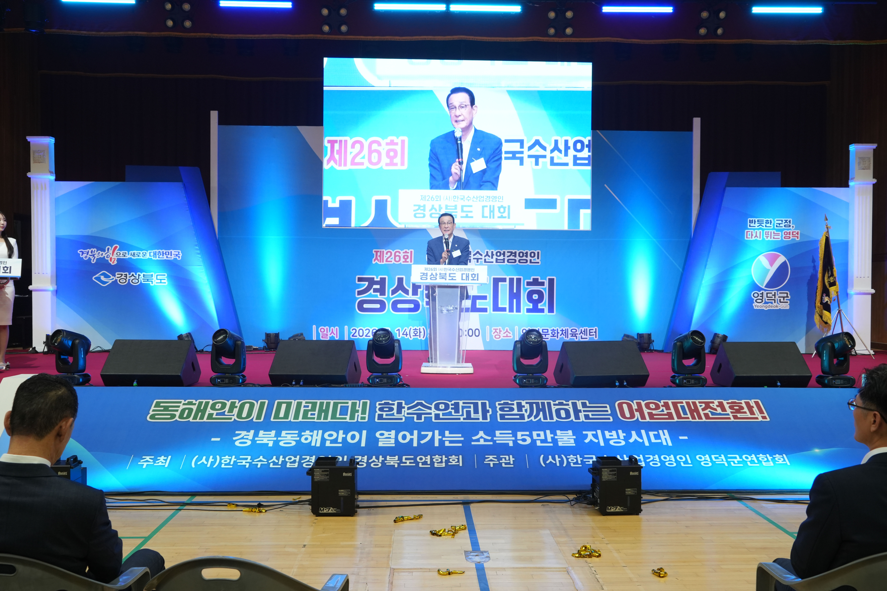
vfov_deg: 41.1
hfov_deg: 58.7
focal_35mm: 32
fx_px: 788
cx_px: 444
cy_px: 296
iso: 1250
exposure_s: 1/125
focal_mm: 32
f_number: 6.3
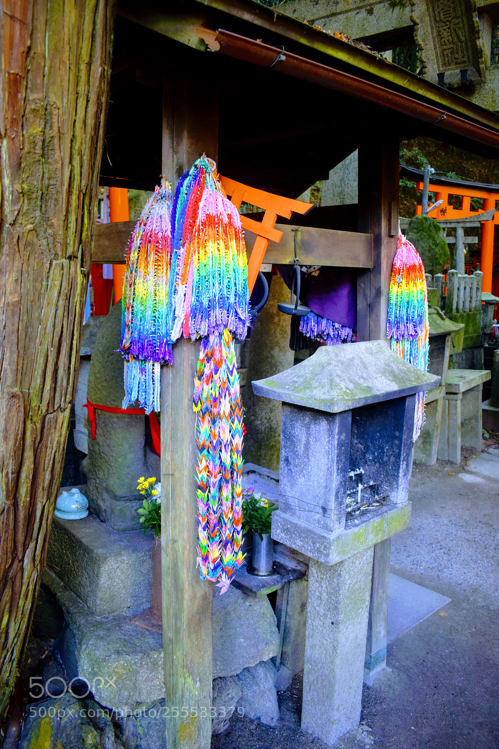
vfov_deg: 67.4
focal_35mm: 27
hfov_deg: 47.9
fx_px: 562
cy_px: 374
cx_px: 250
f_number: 3.5
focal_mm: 18
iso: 900
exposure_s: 1/60
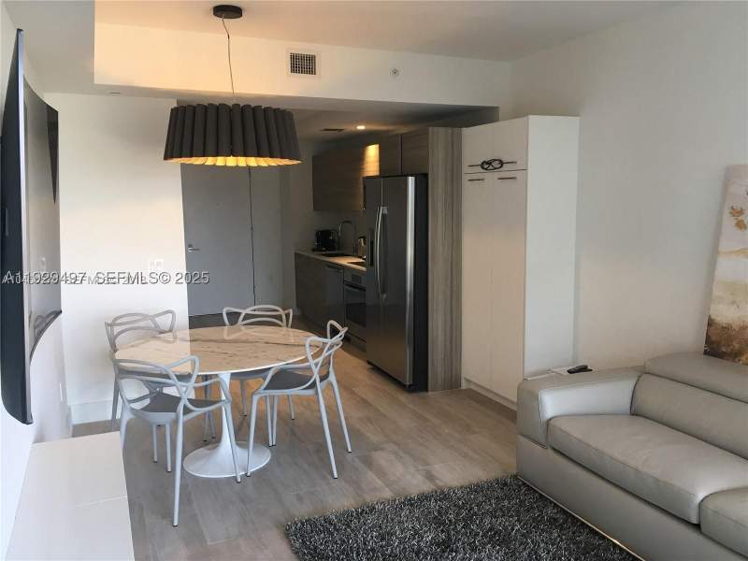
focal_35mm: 29
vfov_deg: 48.2
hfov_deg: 61.7
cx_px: 374
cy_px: 280
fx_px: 627
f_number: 2.2
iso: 50
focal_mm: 4.15
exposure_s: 1/30
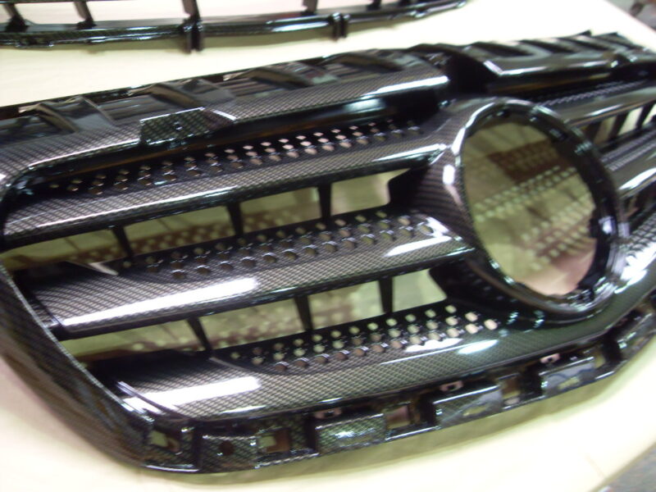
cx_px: 328
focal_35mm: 35
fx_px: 663
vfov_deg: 40.7
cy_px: 246
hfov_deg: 52.6
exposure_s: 1/10
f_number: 2.8
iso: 200
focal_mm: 6.3
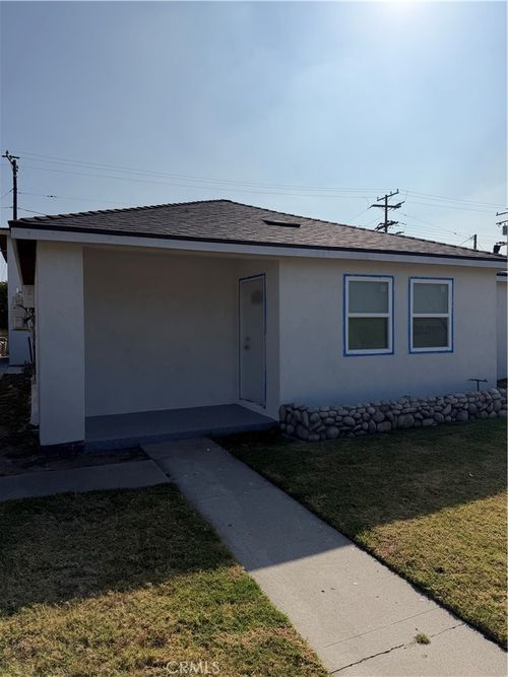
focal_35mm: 24
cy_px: 338
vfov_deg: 71.6
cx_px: 254
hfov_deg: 56.8
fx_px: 470
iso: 80
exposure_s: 1/17544
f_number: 1.78
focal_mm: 6.76
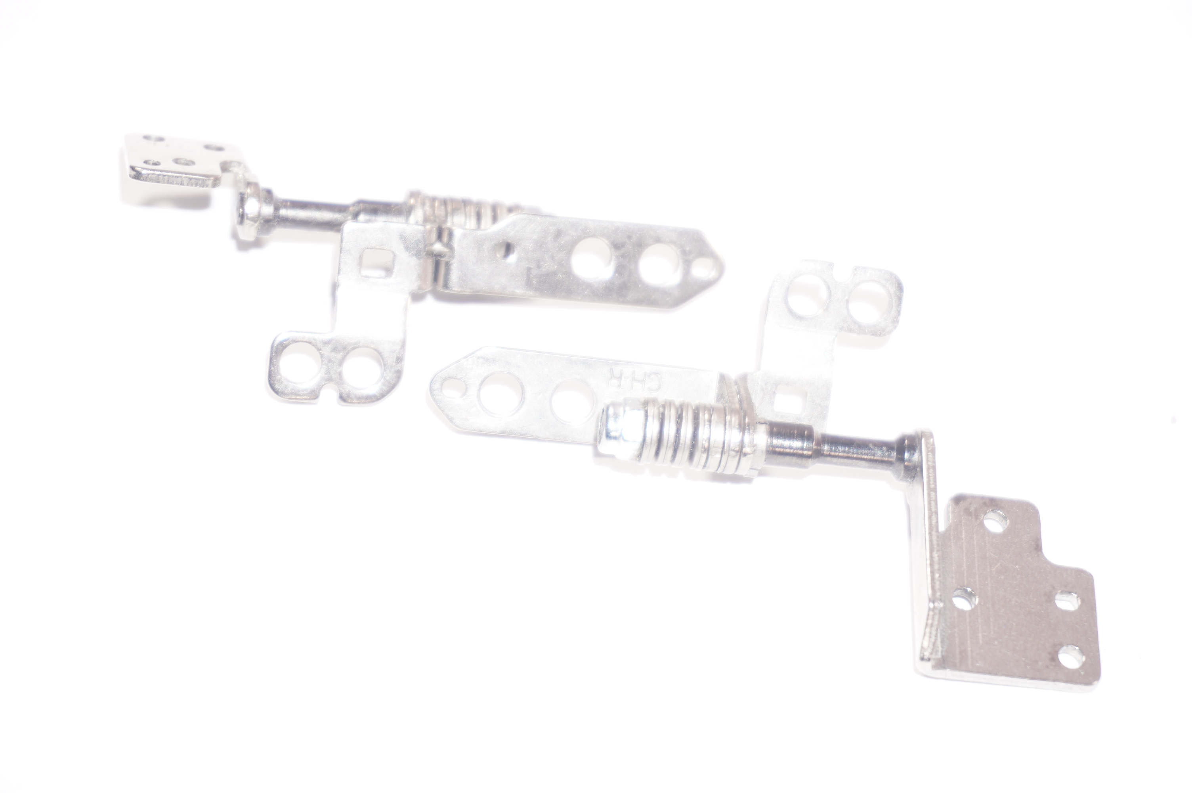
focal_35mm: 75
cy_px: 396
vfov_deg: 18.1
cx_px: 596
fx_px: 2481
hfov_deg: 27.0
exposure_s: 1/30
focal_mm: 50
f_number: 5.6
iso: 100
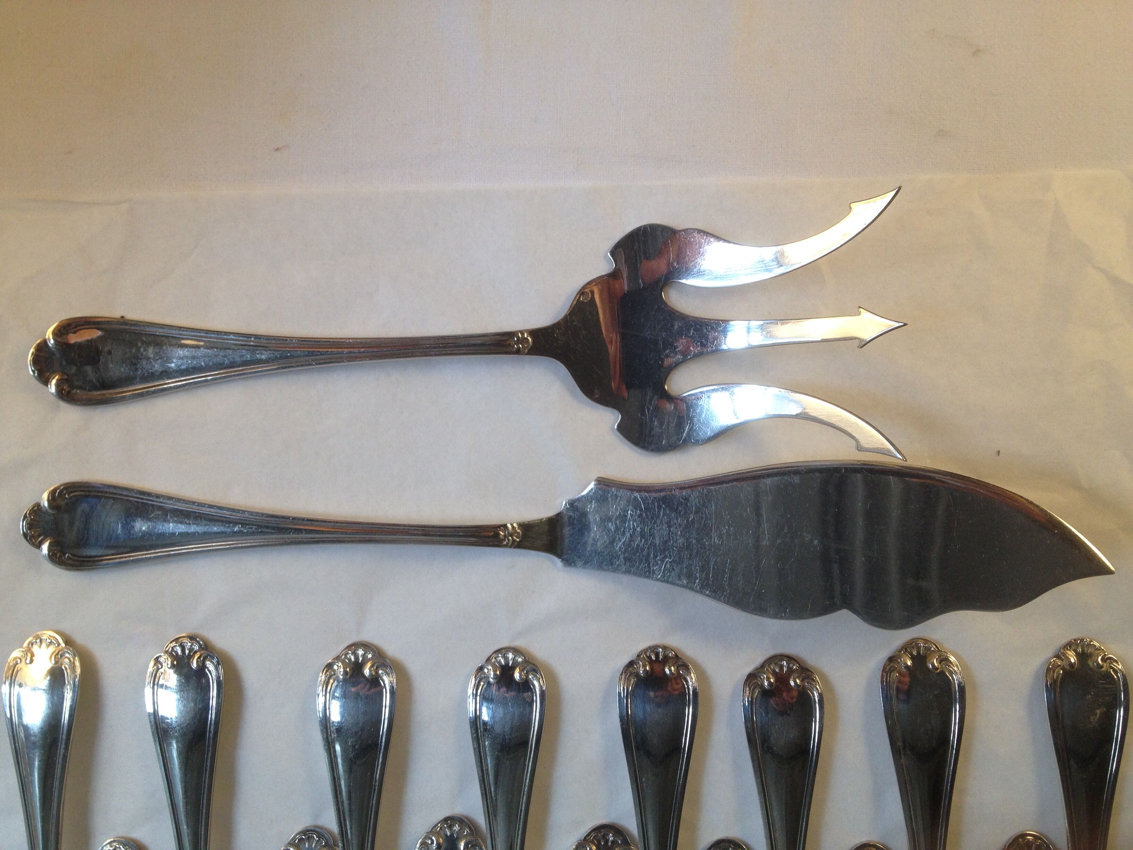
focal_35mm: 35
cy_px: 425
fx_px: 1146
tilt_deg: -87.6
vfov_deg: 40.7
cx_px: 566
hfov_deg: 52.6
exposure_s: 1/120
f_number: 2.4
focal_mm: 4.28
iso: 80
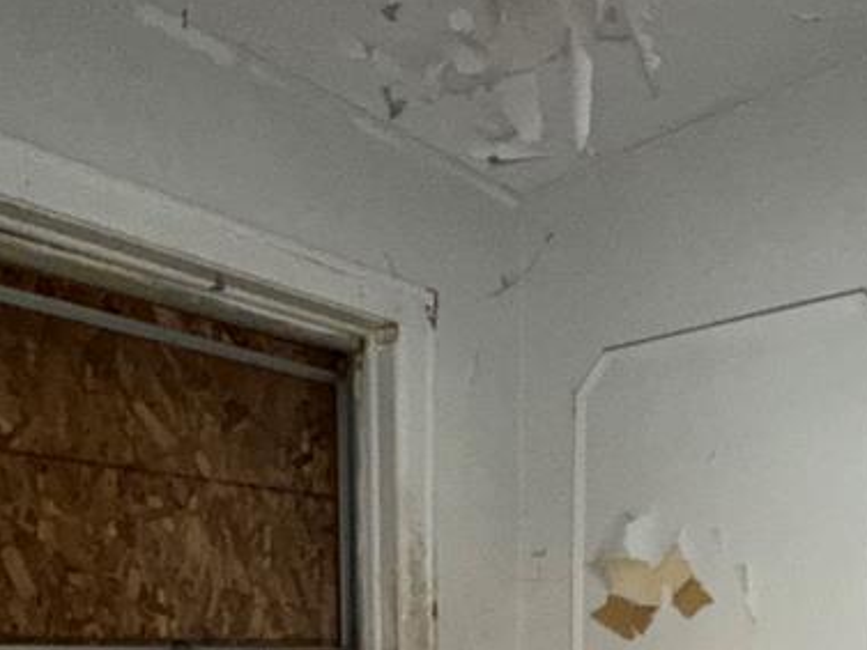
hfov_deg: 47.6
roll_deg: -1.2
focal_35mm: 38
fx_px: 952
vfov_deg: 32.0
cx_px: 623
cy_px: 763
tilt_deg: -7.9
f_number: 2.2
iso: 250
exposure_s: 1/30
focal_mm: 2.22
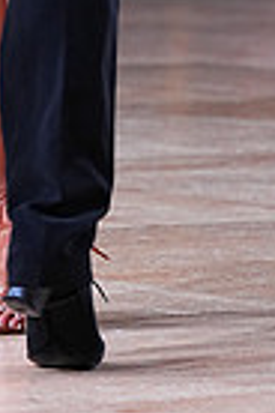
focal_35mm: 622
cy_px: -416
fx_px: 7127
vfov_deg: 3.3
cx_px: -70
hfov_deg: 2.2
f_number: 4
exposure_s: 1/250
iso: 1000
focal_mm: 148
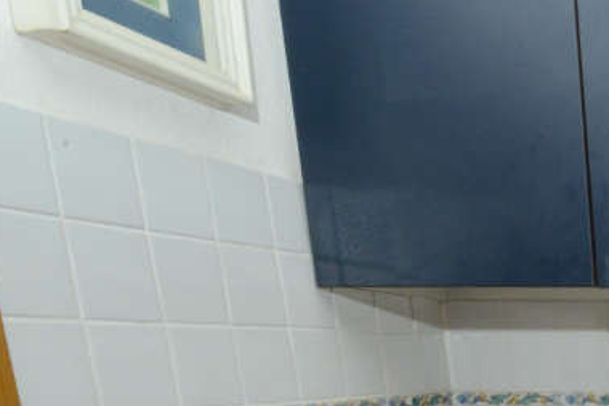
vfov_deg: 23.4
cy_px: 567
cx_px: 913
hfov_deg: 27.6
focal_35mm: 49
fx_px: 829
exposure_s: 1/60
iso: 2500
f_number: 22
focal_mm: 14
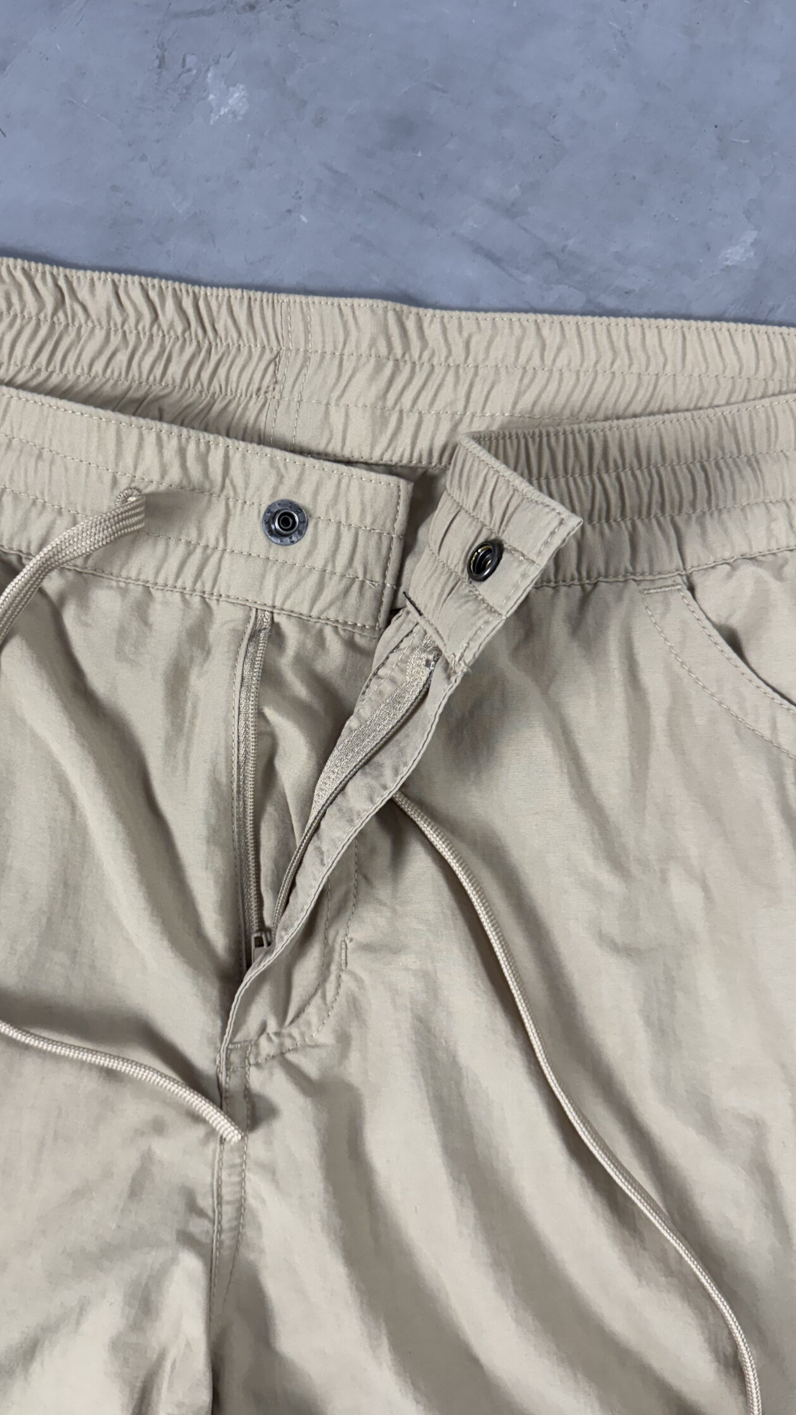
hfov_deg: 38.7
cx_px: 304
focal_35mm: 30
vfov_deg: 64.3
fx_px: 1126
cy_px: 706
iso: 200
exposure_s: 1/120
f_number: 1.78
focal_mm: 6.76
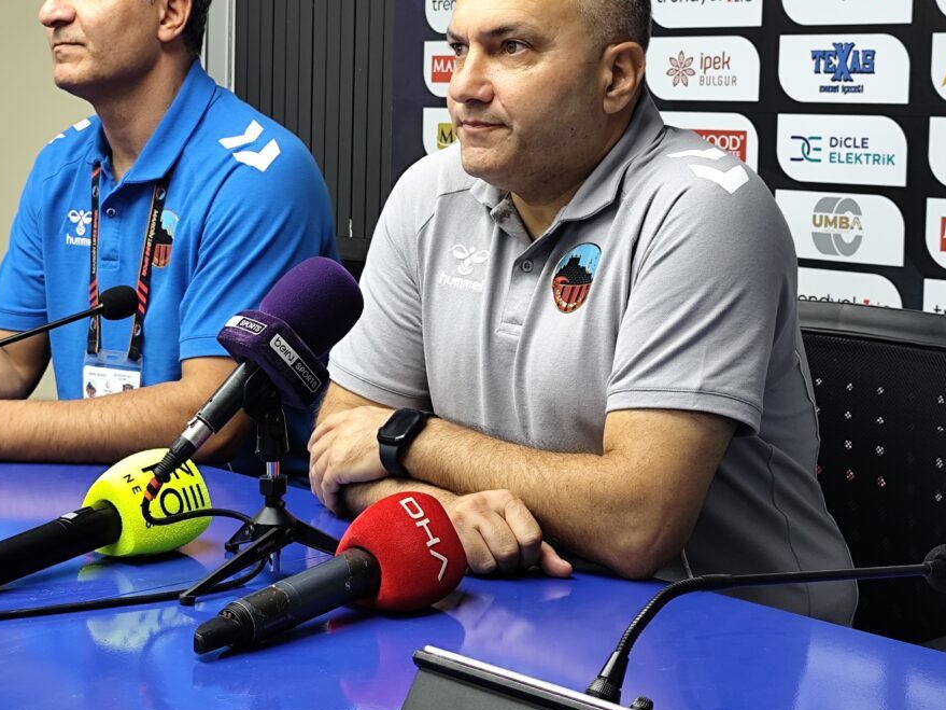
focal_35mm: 67
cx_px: 319
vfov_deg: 21.8
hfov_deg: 28.8
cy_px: 198
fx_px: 1831
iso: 200
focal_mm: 6.14
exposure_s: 1/50
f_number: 1.65
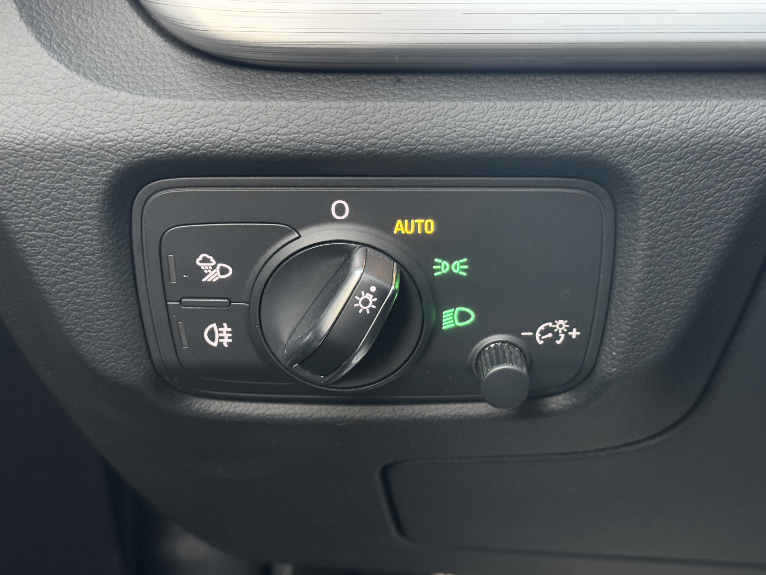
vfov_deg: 30.3
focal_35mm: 48
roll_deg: +0.6
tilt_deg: -17.1
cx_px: 383
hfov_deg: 39.7
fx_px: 1062
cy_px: 288
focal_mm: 6.76
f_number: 1.78
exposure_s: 1/25
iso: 800
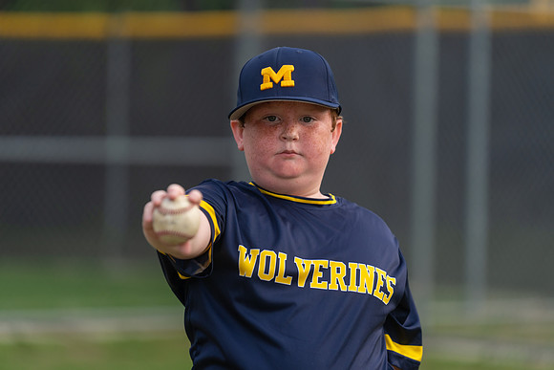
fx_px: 3078
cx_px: 277
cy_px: 185
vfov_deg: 6.9
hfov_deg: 10.3
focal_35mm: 200
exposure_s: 1/320
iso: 250
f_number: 2.8
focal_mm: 200
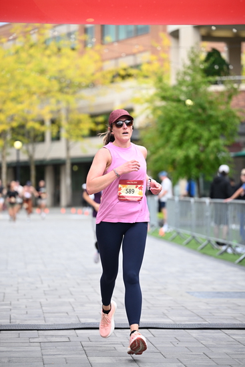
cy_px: 184
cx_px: 122
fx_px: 1173
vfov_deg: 17.8
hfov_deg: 11.9
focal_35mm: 115
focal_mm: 115
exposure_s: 1/1600
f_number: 2.8
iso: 640
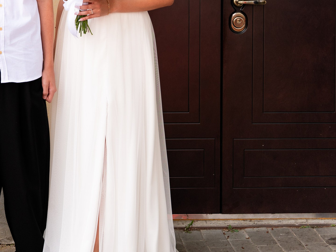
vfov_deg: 15.1
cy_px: -13
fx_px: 932
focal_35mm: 96
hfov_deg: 20.3
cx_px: 97
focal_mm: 29
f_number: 3.5
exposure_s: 1/320
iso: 100
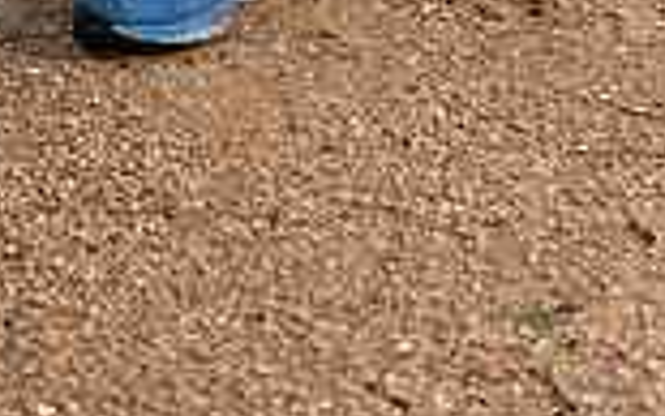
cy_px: -515
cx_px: 30
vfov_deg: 9.6
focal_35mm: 124
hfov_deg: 16.5
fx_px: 2248
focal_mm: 42
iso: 100
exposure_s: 1/250
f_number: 4
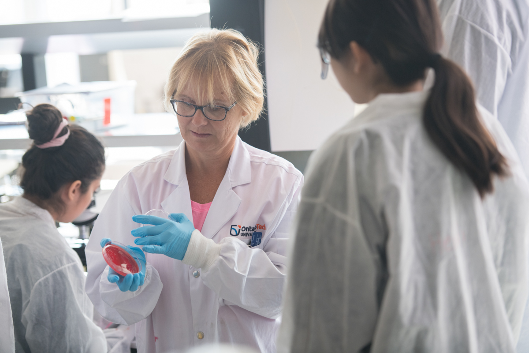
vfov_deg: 11.4
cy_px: 176
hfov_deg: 17.1
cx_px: 264
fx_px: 1763
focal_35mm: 120
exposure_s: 1/320
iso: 500
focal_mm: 120
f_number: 2.8
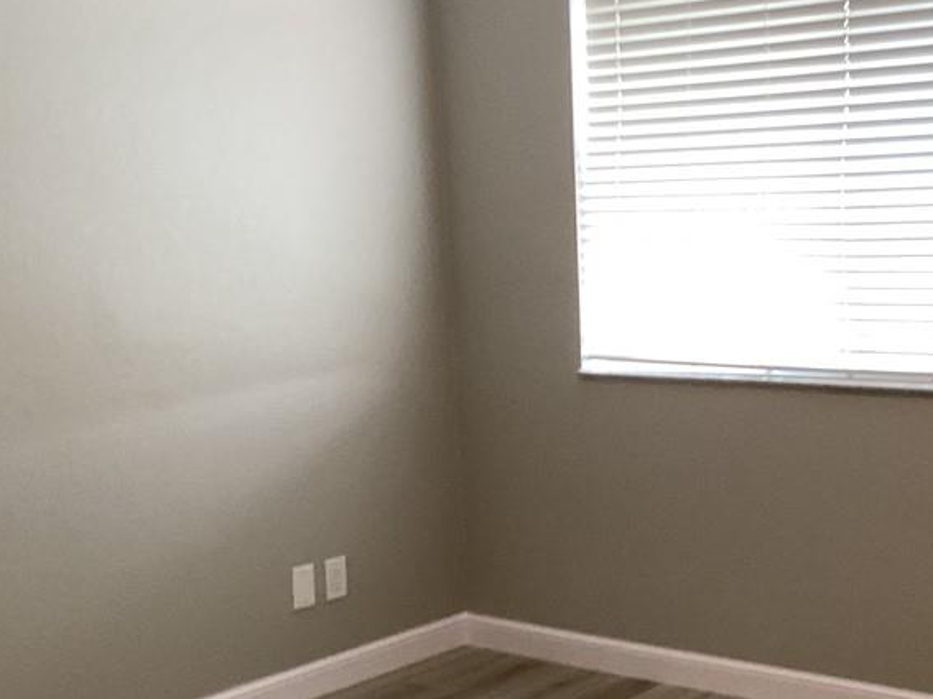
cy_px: 490
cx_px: 678
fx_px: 1509
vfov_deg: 25.9
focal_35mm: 56
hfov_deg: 33.8
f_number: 2.4
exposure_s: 1/60
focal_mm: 3.3
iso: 100
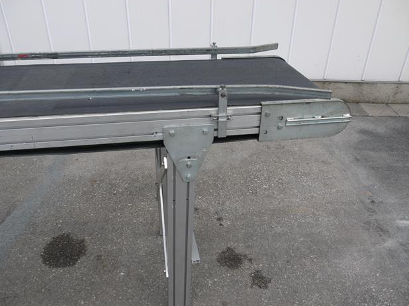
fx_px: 343
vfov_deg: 48.2
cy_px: 152
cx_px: 202
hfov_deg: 61.7
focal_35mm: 29
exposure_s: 1/250
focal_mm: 14
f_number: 5.6
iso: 100
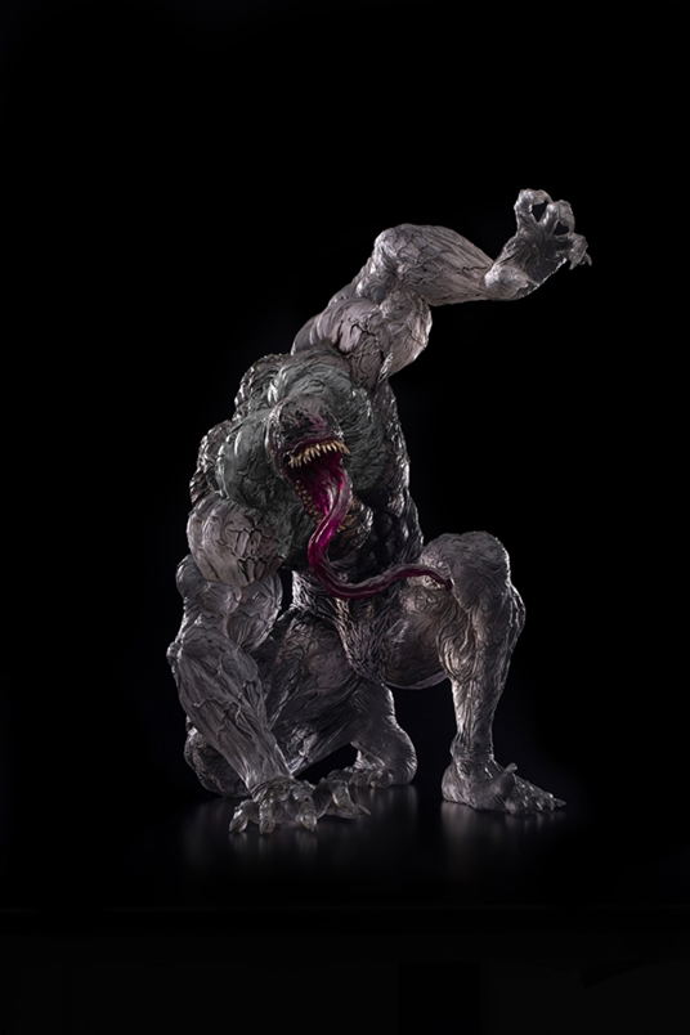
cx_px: 345
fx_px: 2875
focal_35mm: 100
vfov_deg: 20.4
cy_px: 518
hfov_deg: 13.7
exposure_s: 1/125
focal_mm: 100
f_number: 16
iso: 200
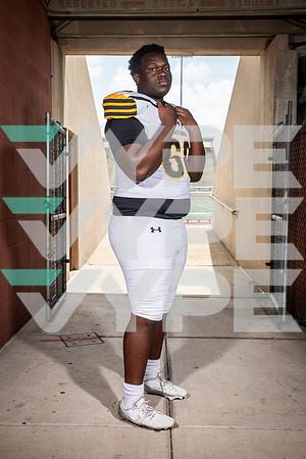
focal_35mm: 38
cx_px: 153
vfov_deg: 50.7
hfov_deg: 35.1
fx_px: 484
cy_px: 230
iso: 125
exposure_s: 1/400
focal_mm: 38
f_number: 7.1
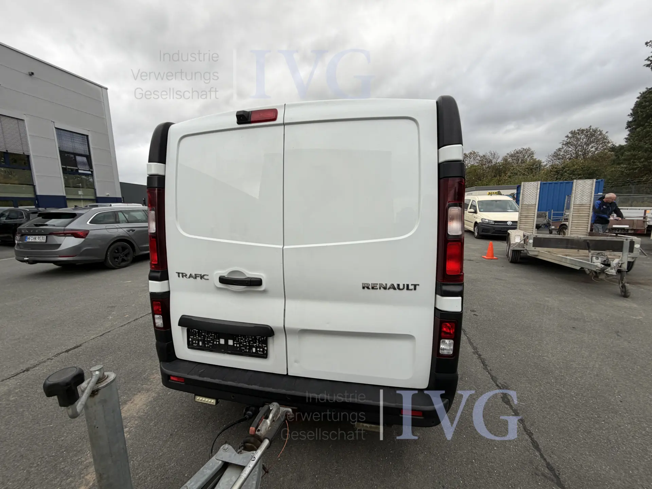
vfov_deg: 85.7
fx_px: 264
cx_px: 326
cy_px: 244
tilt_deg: -6.7
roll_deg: +1.7
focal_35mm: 14
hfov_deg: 102.1
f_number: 2.2
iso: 40
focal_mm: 2.22
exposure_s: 1/244
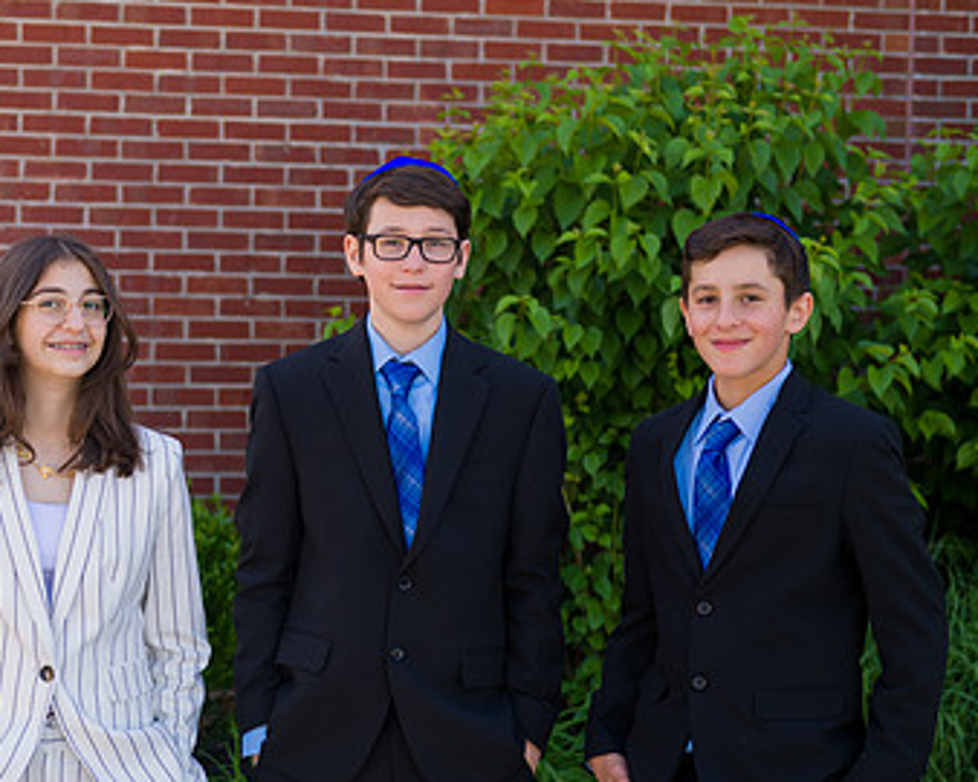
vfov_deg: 17.8
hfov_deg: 21.9
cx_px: 186
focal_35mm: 86
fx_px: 2488
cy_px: 497
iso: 200
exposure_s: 1/400
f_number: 3.2
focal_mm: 50
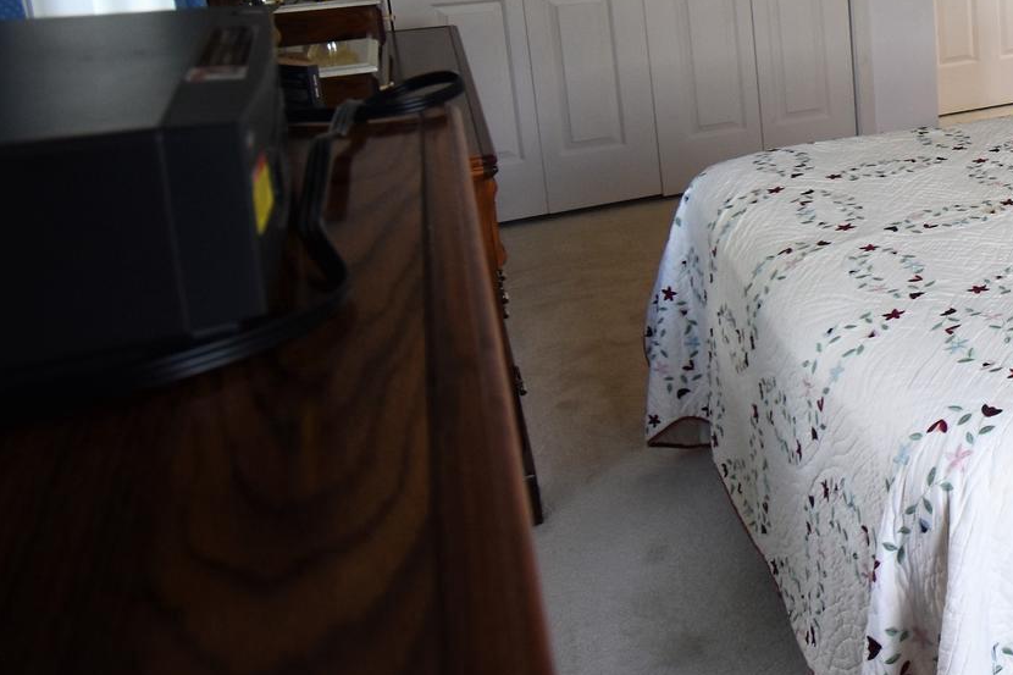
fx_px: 1041
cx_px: 1206
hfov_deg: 38.7
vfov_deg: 33.6
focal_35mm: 37
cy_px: 38
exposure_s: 1/80
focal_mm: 10
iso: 400
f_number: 4.5
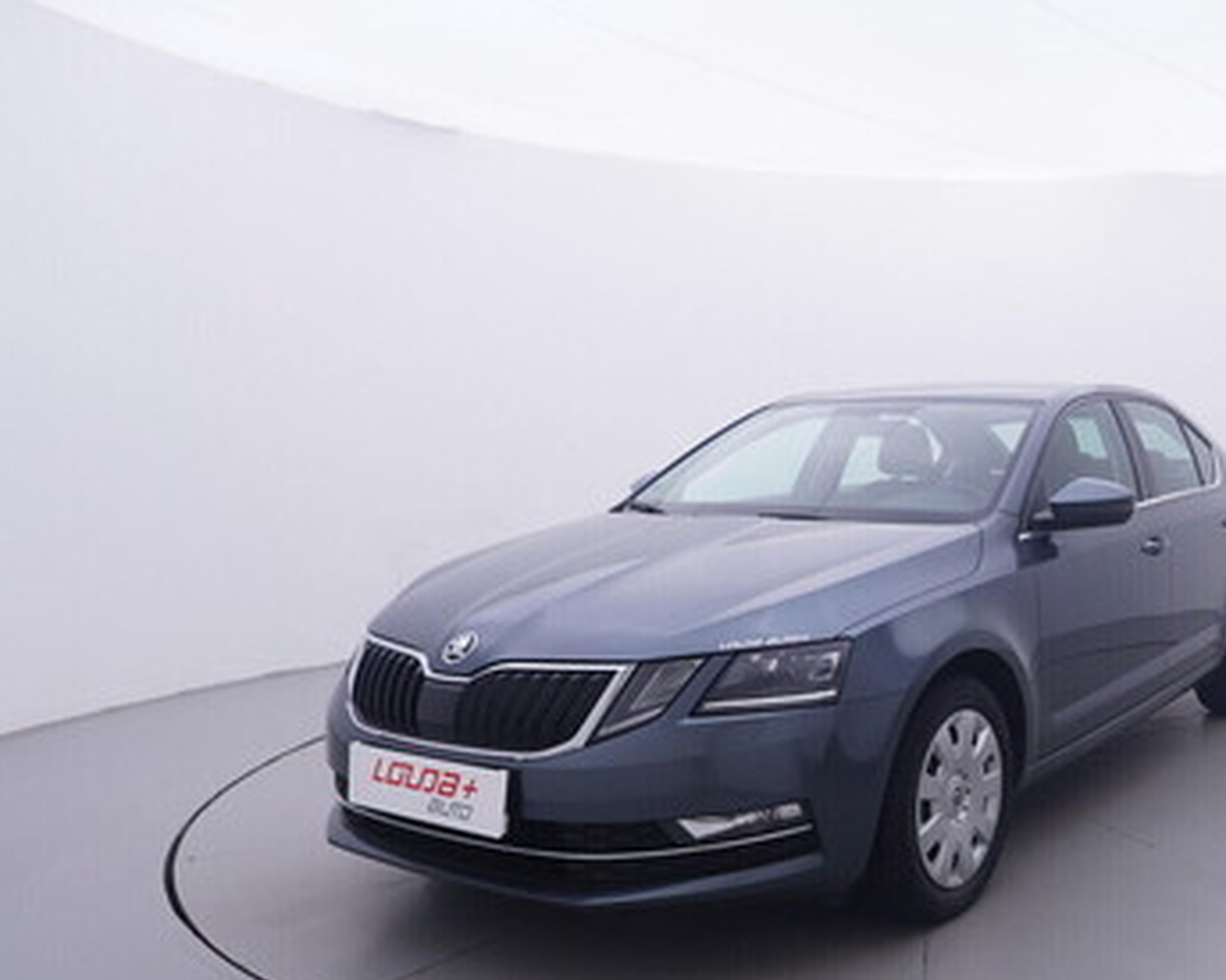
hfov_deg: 50.3
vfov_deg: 43.6
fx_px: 1224
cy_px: 511
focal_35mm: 34
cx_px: 964
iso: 200
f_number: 5
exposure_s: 1/80
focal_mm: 15
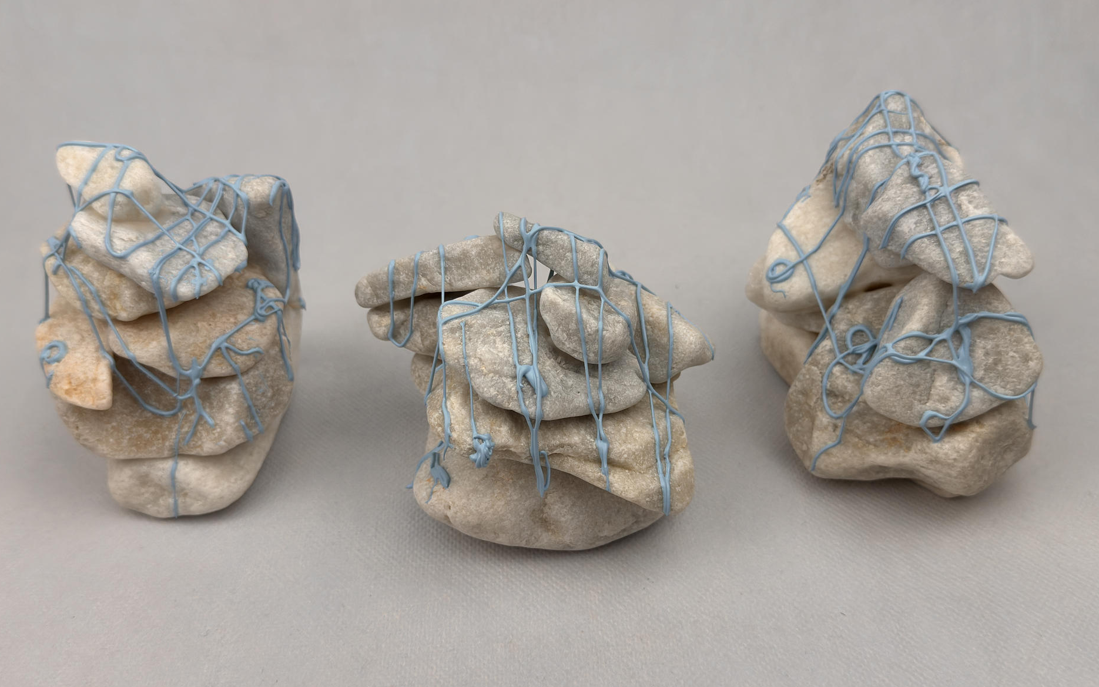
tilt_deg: -37.7
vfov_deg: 34.4
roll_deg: +3.2
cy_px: 366
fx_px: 1108
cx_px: 547
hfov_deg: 52.7
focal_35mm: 37
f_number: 1.78
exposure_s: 1/1299
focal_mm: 6.76
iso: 100
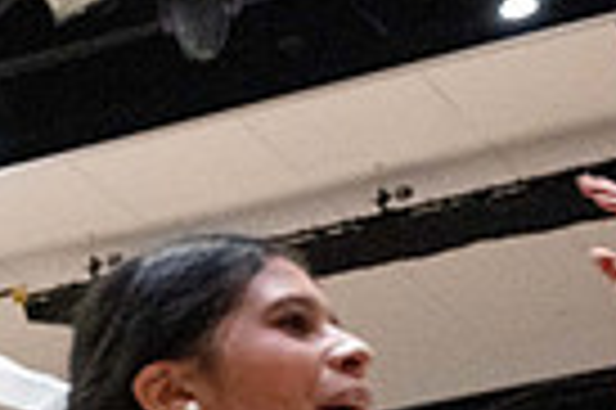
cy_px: 759
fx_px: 3042
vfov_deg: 7.5
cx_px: -647
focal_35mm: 178
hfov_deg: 10.5
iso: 8000
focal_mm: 42
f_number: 4
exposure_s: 1/500
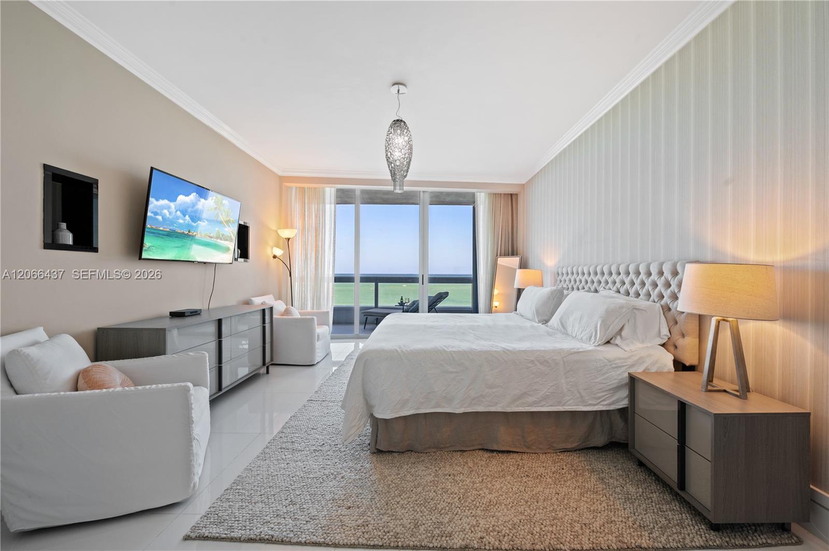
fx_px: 322
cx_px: 414
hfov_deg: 104.3
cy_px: 276
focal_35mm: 14
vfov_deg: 81.1
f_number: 8
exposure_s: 1/15
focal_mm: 14
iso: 200
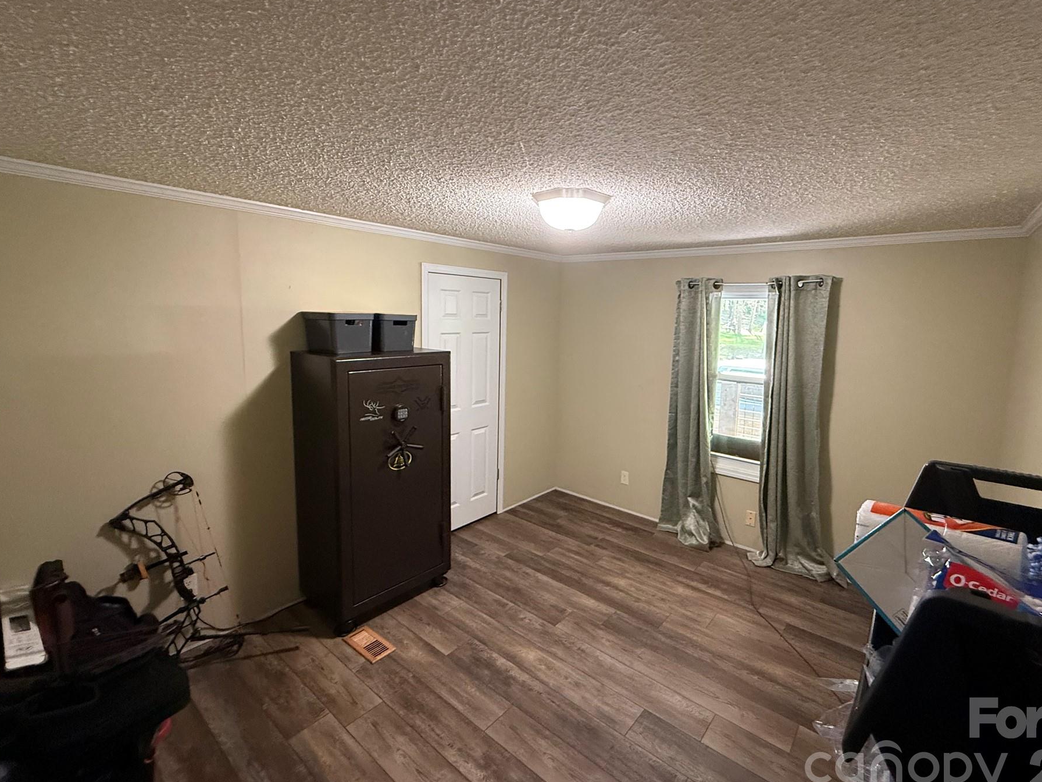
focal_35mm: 16
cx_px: 559
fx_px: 482
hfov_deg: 94.3
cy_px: 365
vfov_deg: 78.0
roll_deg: -0.8
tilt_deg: -5.7
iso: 640
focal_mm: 2.22
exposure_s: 1/60
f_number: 2.2
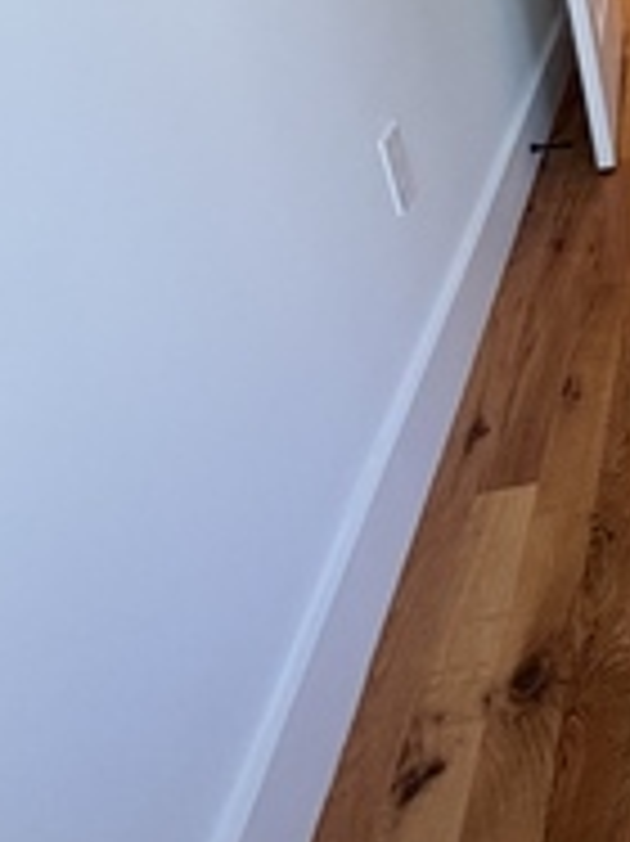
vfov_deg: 36.4
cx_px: 1084
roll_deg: +0.8
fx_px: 1215
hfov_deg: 21.2
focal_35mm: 50
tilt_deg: -23.2
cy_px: 124
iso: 250
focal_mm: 2.22
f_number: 2.2
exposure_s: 1/121
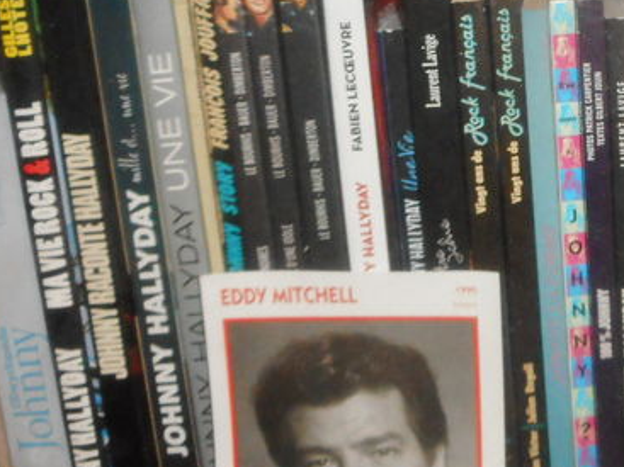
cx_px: 558
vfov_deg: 18.4
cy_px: 70
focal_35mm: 79
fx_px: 1424
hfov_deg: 24.1
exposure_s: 1/25
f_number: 4
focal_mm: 5.2
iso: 400
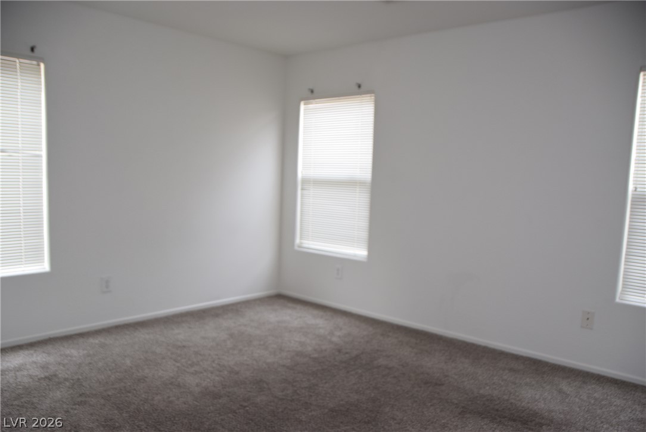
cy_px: 216
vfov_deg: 48.0
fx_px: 485
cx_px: 323
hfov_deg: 67.4
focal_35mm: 27
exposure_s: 1/60
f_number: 4
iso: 400
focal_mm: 18
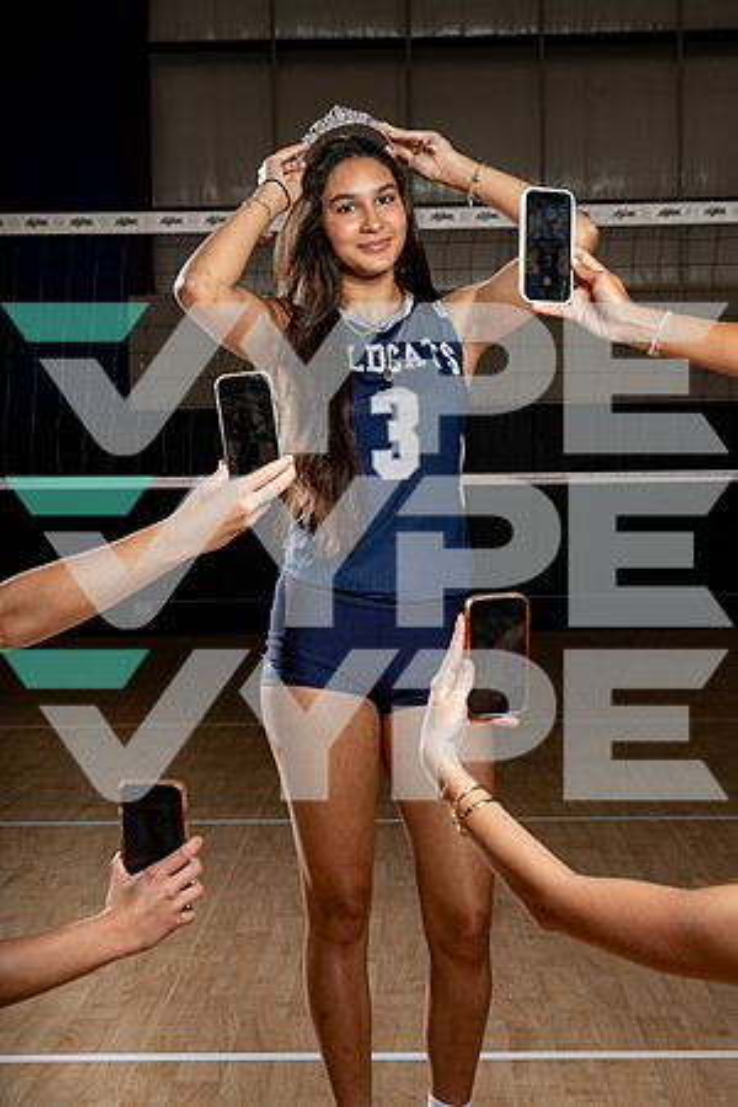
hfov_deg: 21.2
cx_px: 369
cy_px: 554
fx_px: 1968
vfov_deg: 31.4
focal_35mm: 64
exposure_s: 1/250
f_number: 8
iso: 100
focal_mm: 64
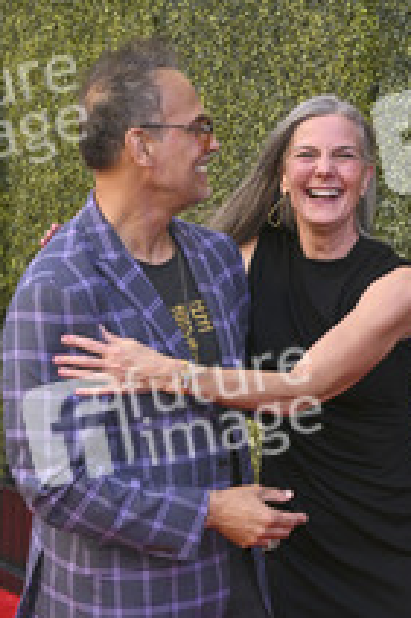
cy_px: 563
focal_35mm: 98
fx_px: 1681
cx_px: 257
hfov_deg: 13.9
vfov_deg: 20.4
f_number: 6.3
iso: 400
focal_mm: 52
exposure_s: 1/250
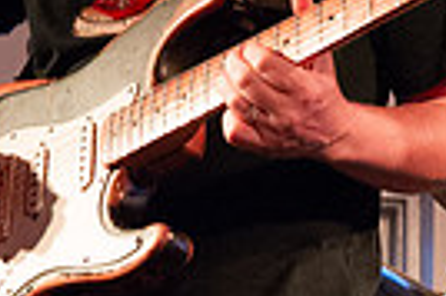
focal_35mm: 165
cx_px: 553
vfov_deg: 8.2
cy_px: -10
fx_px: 2042
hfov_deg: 12.2
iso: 6400
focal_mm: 38
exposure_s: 1/80
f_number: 6.3
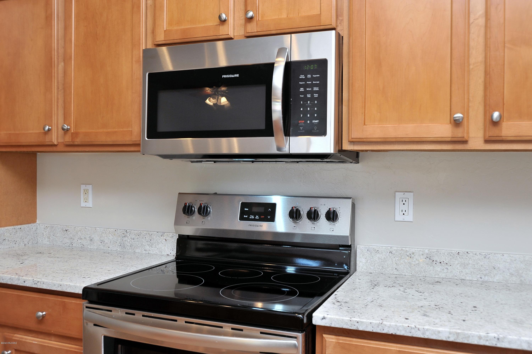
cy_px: 177
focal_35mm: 35
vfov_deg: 37.8
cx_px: 266
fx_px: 517
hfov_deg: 54.5
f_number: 6.3
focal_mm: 35
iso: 640
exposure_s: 1/50
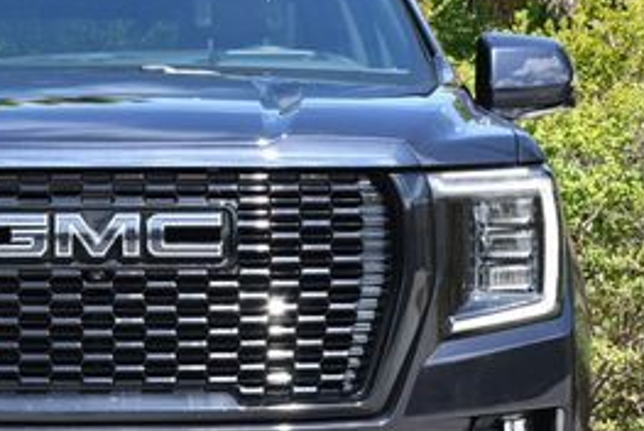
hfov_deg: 11.0
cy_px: 331
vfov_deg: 7.4
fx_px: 3313
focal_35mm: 185
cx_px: 44
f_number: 7.1
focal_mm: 38
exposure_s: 1/250
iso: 200
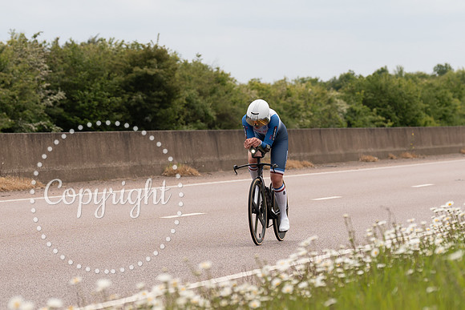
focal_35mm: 220
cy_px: 136
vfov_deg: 6.2
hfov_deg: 9.3
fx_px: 2846
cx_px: 253
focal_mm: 109
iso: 125
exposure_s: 1/800
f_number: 4
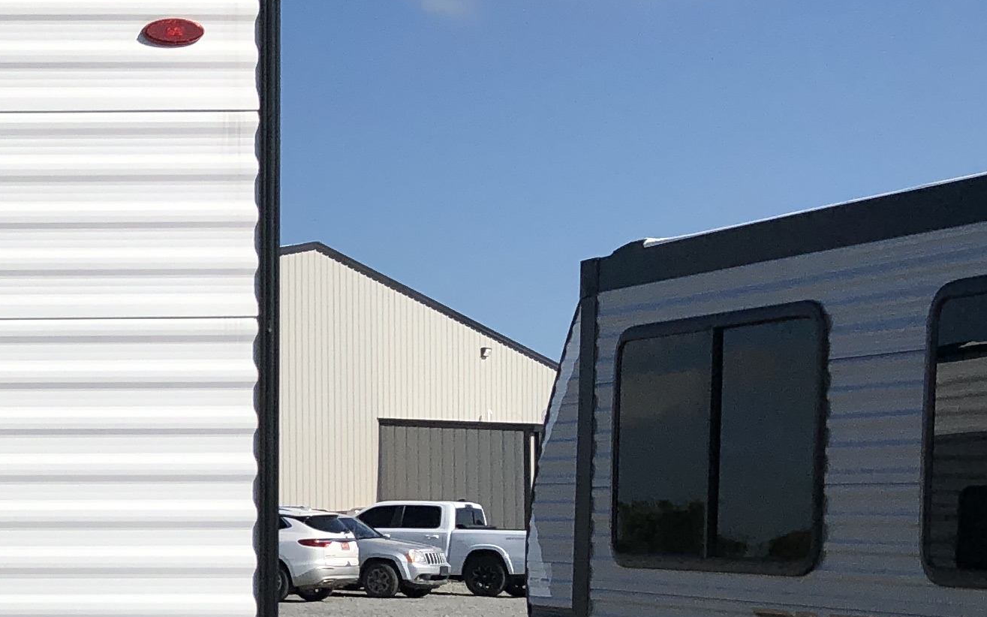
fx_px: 2448
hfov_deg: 19.9
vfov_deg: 14.2
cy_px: 579
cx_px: -462
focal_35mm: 91
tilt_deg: -0.7
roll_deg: +0.7
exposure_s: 1/4808
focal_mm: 3.99
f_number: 1.8
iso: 20
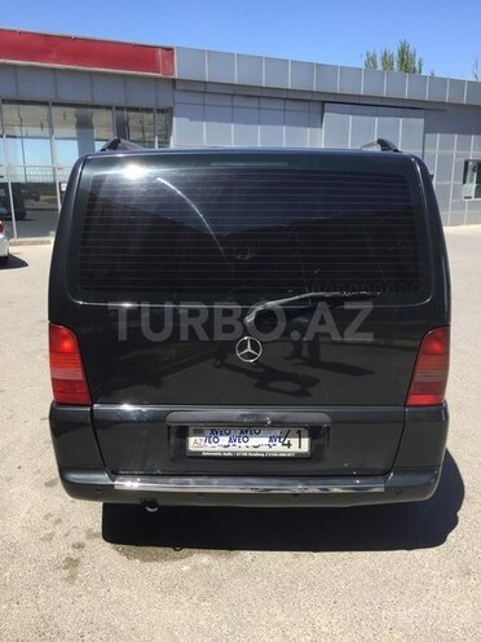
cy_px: 321
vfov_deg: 61.7
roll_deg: +0.7
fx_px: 537
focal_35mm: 29
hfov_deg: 48.2
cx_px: 240
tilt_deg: -13.3
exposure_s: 1/1041
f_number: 2.2
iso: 32
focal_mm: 4.15
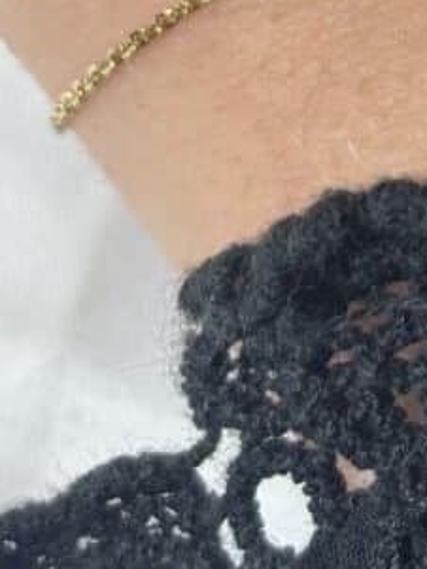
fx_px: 2909
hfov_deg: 8.3
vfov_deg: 10.8
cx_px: 574
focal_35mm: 177
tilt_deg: -79.1
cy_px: -229
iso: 40
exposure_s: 1/100
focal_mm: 5.96
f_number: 1.6
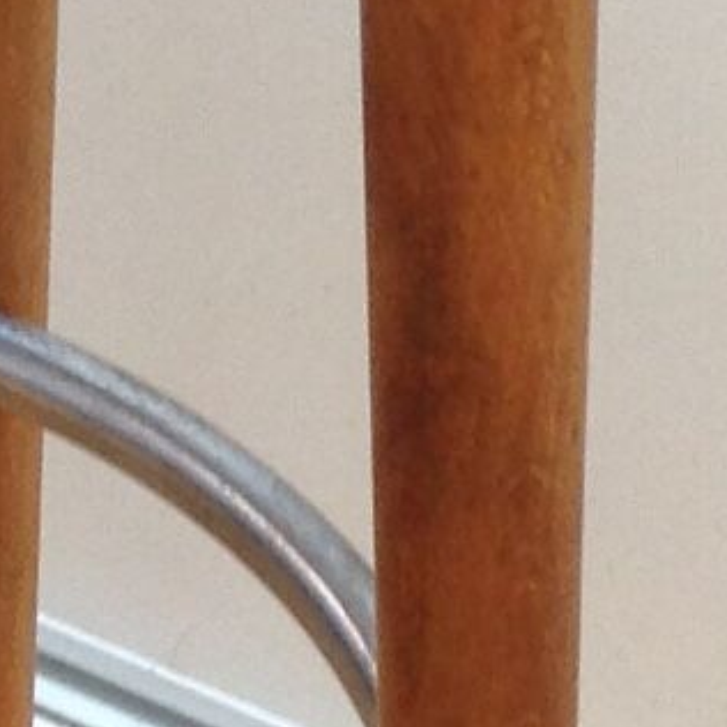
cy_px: 267
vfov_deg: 6.9
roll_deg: +1.5
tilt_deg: -35.3
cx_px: -449
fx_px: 6012
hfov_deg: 6.8
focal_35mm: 253
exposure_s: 1/15
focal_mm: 4.28
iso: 80
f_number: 2.4
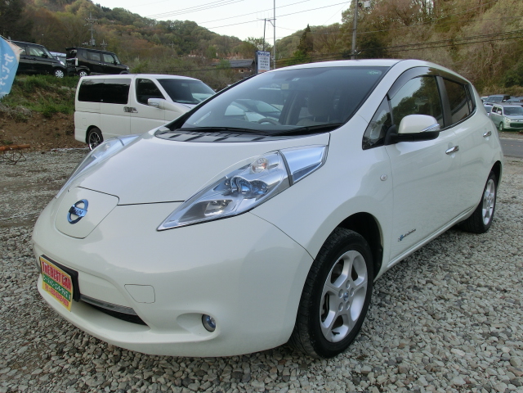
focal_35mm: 30
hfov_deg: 60.0
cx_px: 262
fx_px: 453
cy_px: 196
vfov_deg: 46.8
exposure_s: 1/100
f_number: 3.5
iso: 100
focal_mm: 5.25
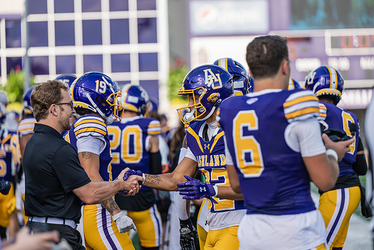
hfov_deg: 12.4
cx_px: 187
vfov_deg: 8.3
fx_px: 1714
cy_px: 125
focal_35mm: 165
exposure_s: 1/500
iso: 100
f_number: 3.2
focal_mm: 165
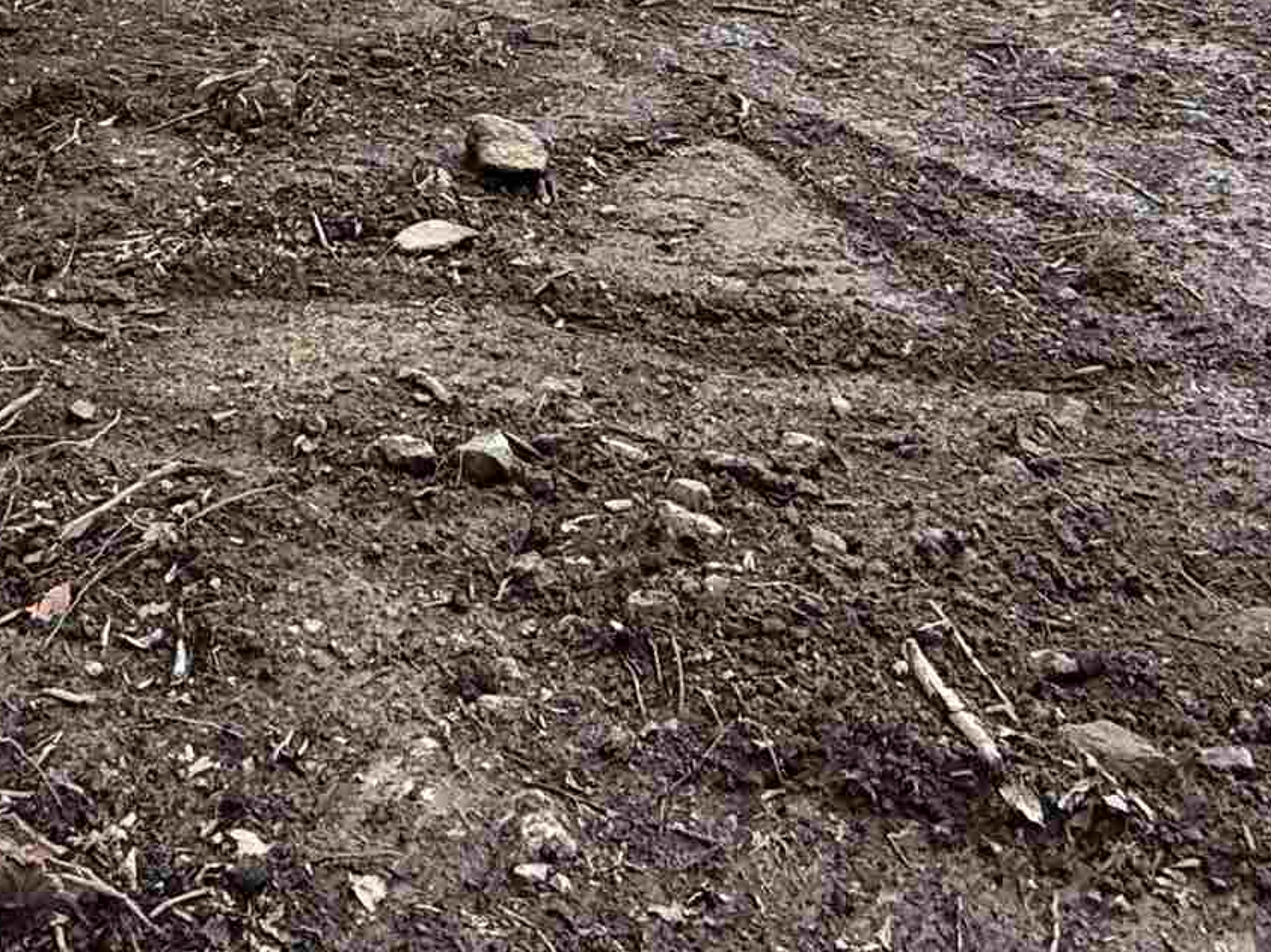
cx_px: 653
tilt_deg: -1.5
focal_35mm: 51
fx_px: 1872
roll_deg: -0.1
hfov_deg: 37.5
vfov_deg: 23.9
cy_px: -386
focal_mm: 2.22
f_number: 2.2
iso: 64
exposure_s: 1/277
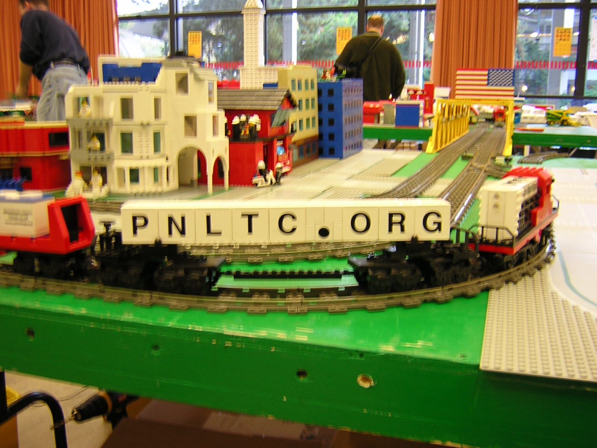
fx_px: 621
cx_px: 298
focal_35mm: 36
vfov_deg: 39.7
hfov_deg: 51.4
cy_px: 224
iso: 100
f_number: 2.6
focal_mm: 4.7
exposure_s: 1/5.9
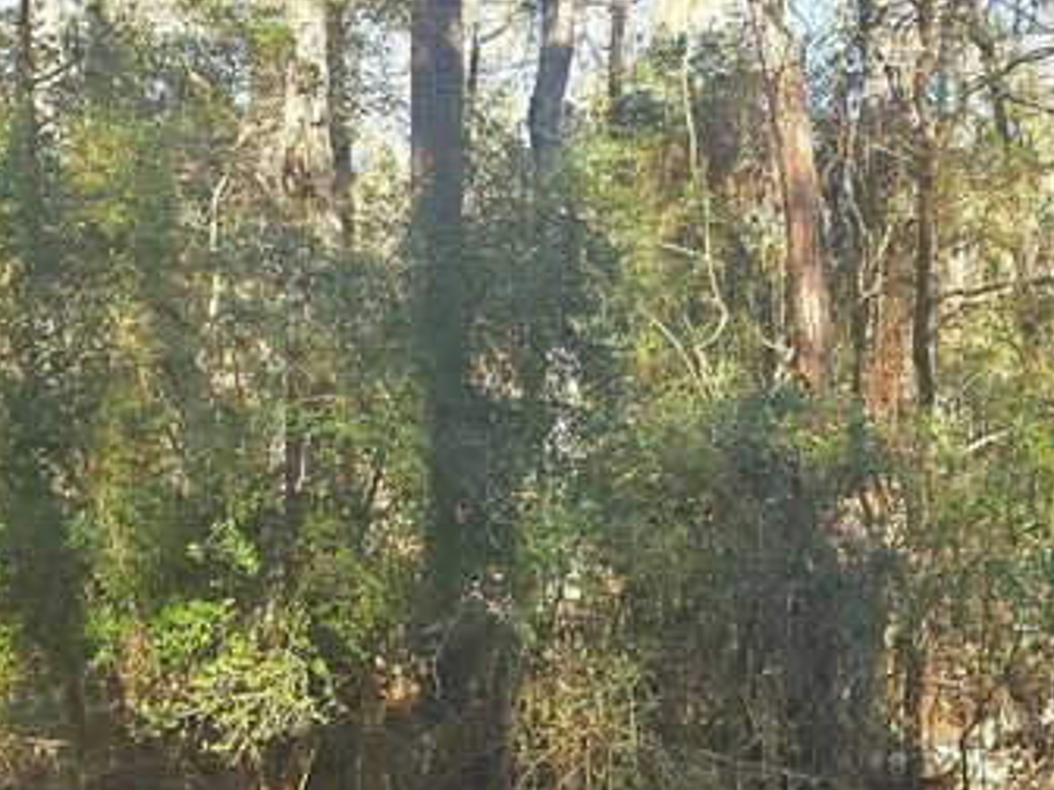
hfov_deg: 26.9
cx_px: 938
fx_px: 2131
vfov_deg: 21.0
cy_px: 298
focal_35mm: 70
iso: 12
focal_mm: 6.3
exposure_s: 1/164
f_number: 1.7
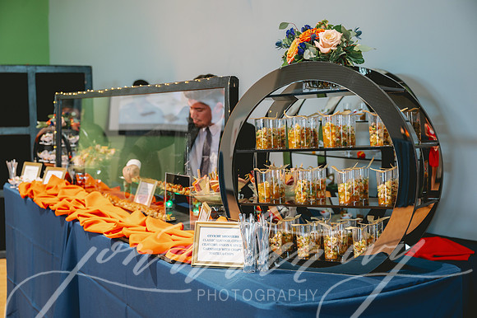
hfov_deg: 40.4
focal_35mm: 49
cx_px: 238
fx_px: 649
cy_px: 159
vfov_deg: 27.5
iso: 640
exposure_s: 1/80
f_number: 3.5
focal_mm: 49
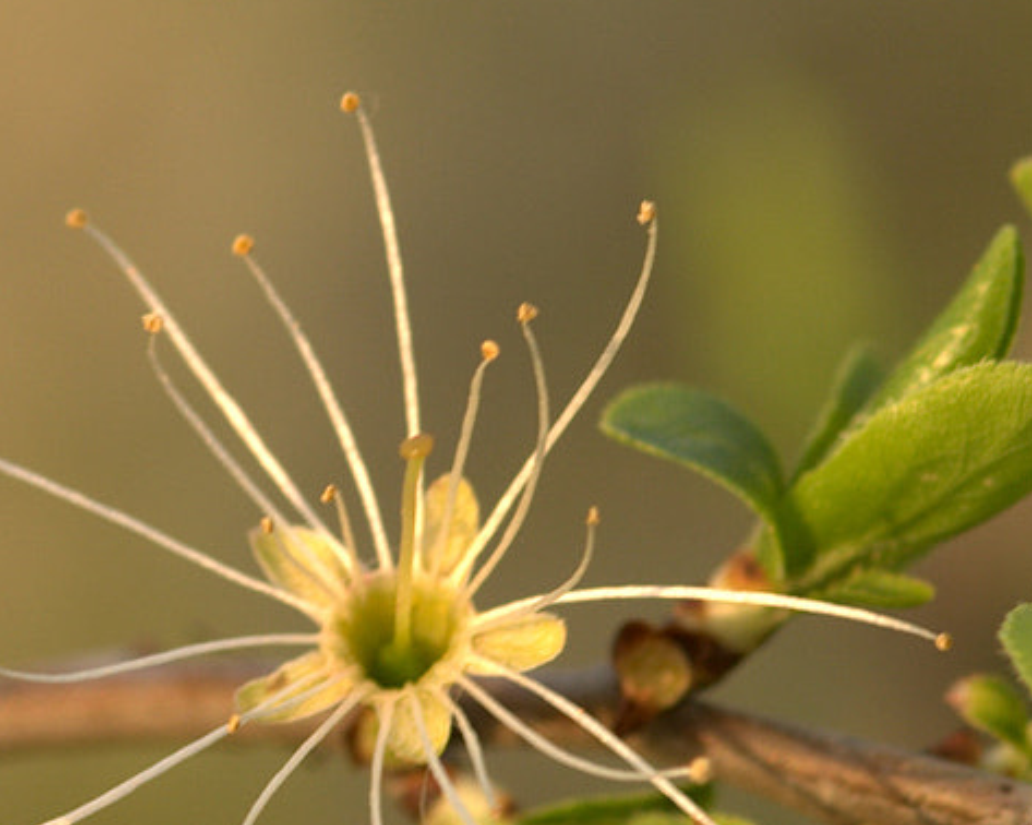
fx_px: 15253
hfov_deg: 3.9
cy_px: 516
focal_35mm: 500
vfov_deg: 3.1
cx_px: -109
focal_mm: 105
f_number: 5
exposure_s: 1/100
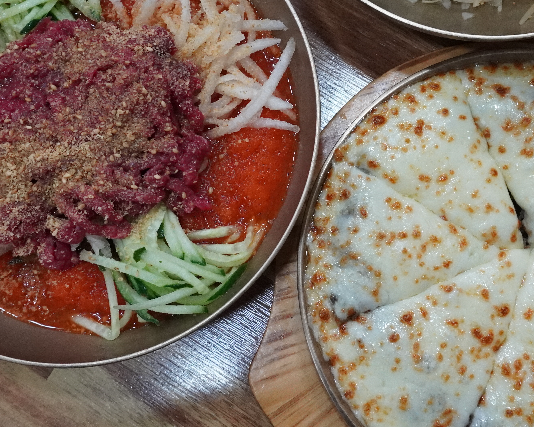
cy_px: 103
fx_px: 806
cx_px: 350
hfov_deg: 36.3
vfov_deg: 29.2
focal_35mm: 51
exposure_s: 1/250
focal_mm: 16
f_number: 5.6
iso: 3200
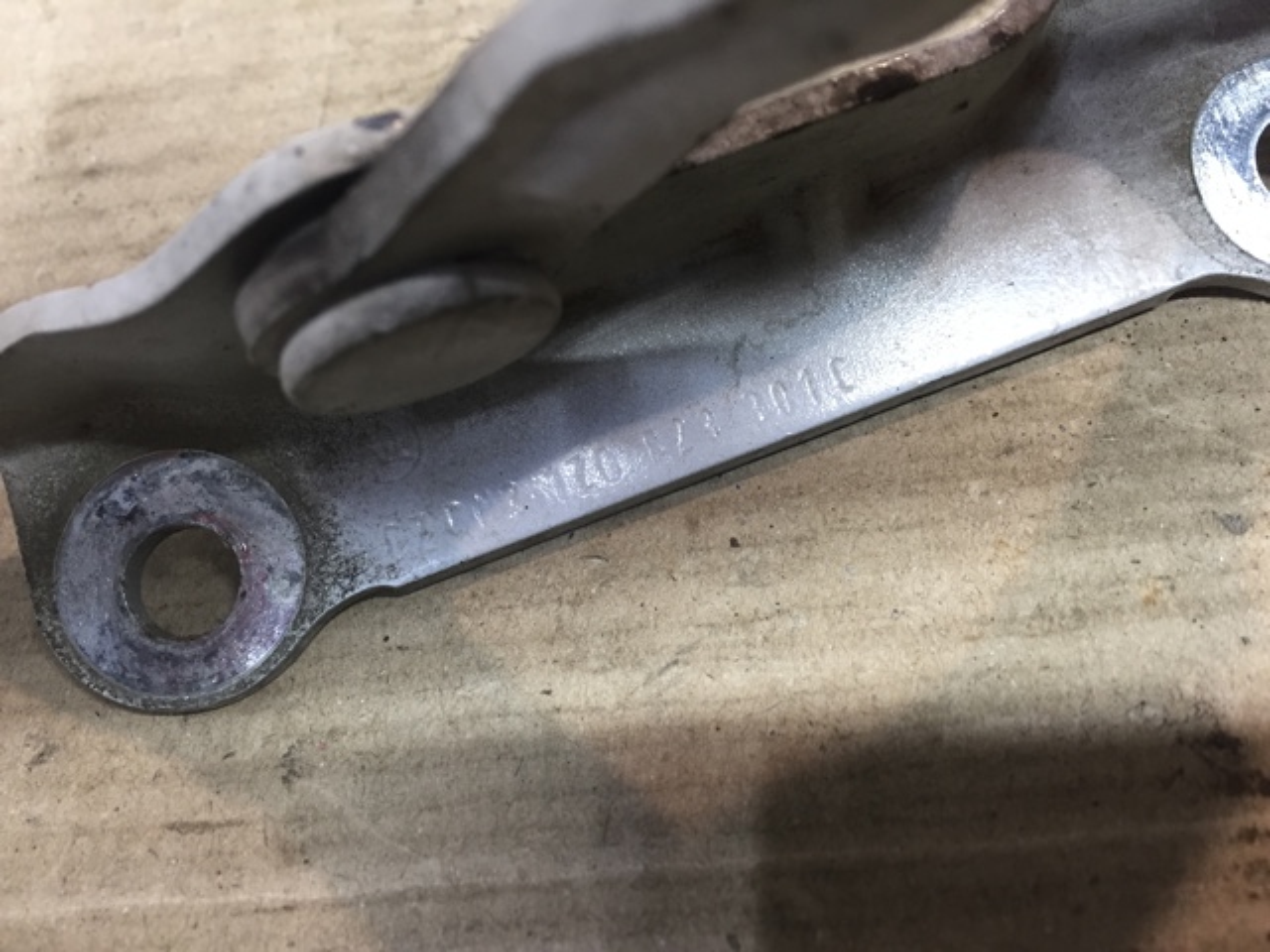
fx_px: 1064
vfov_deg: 48.2
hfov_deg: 61.7
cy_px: 476
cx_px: 635
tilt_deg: -57.7
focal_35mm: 29
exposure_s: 1/33
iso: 160
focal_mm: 4.15
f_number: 2.2
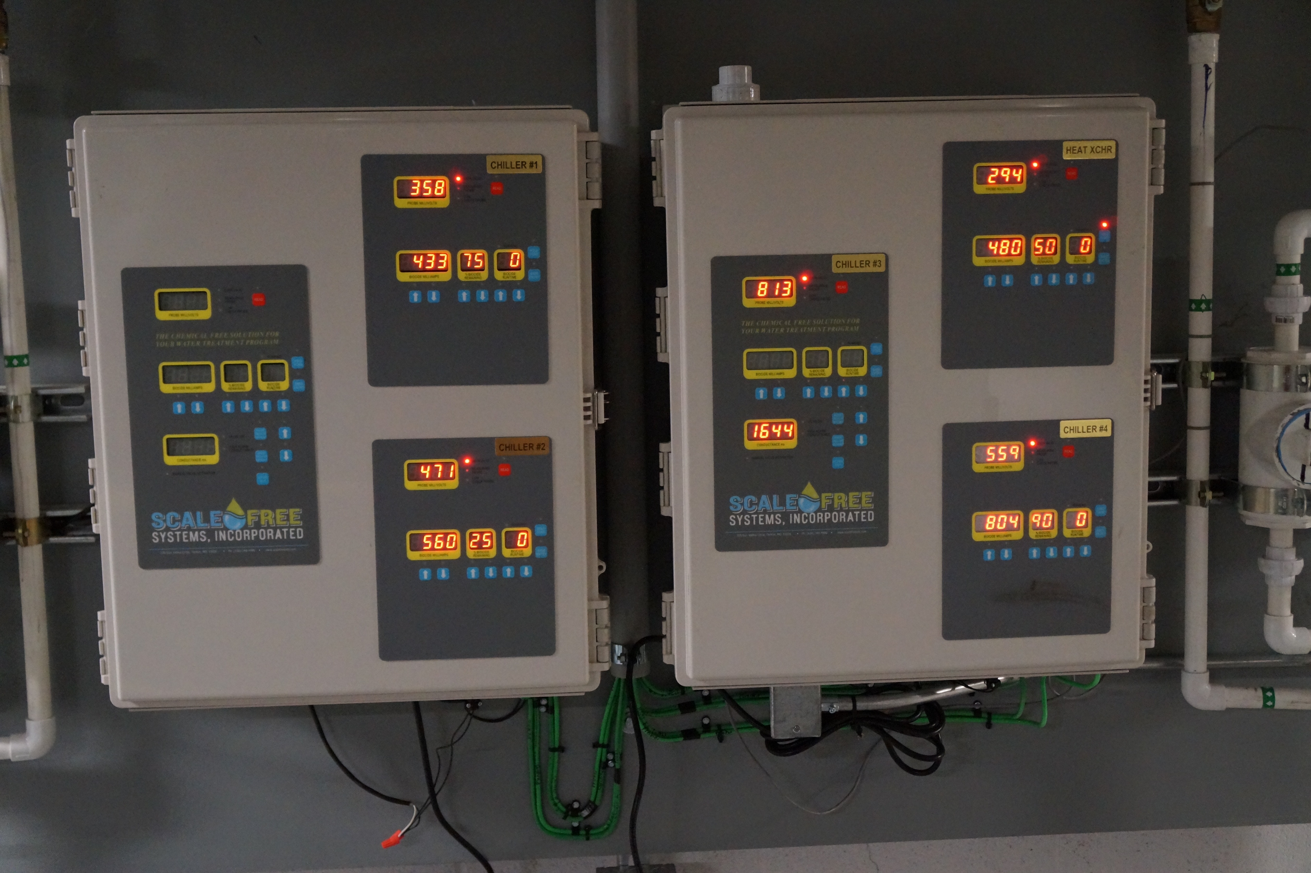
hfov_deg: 46.4
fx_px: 1529
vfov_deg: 31.9
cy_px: 436
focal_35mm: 42
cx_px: 656
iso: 3200
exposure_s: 1/60
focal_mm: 28
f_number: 4
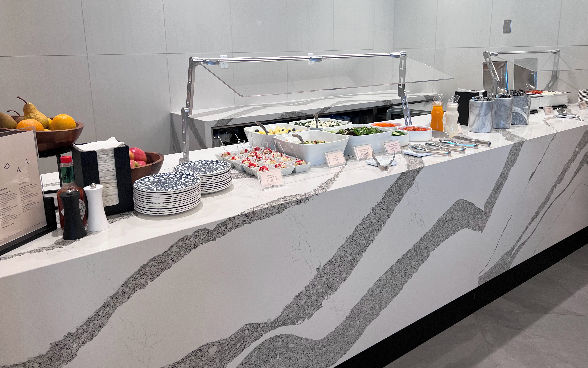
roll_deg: +2.7
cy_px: 150
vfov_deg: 44.3
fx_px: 449
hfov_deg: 66.5
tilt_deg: -8.8
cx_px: 290
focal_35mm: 28
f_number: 1.5
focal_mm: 5.7
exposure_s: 1/120
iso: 100
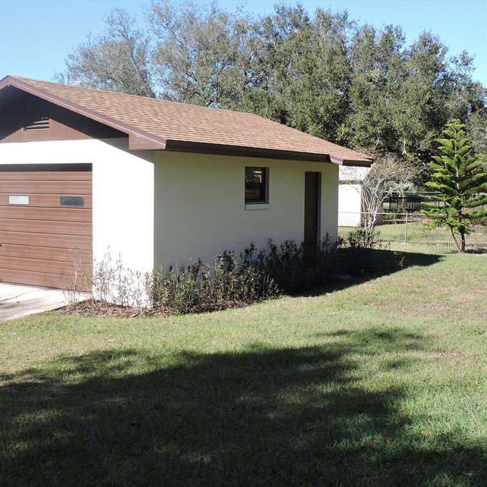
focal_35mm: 48
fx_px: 764
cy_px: 246
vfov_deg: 35.4
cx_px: 160
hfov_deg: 35.0
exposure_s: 1/500
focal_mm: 7.1
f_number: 3.3
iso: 100
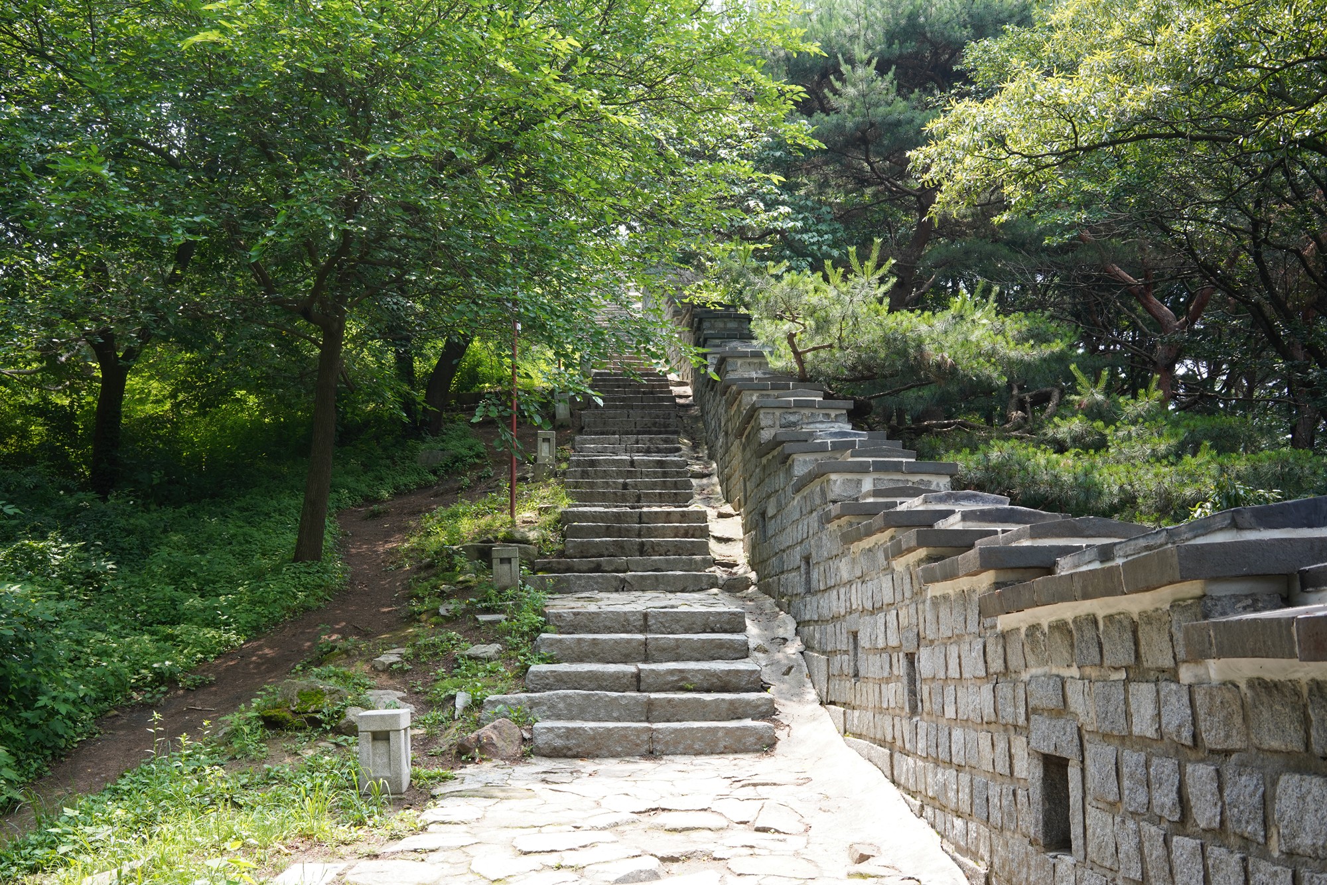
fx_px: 1290
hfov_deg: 54.4
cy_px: 442
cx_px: 664
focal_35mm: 35
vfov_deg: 37.9
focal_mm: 35
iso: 400
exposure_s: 1/100
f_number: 9
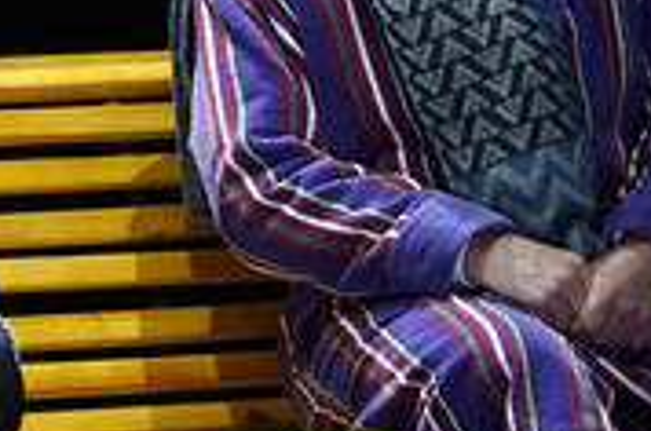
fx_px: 15343
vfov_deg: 1.6
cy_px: 40
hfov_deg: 2.4
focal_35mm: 850
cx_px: -68
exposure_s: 1/200
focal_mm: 335
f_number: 6.3
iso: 1600
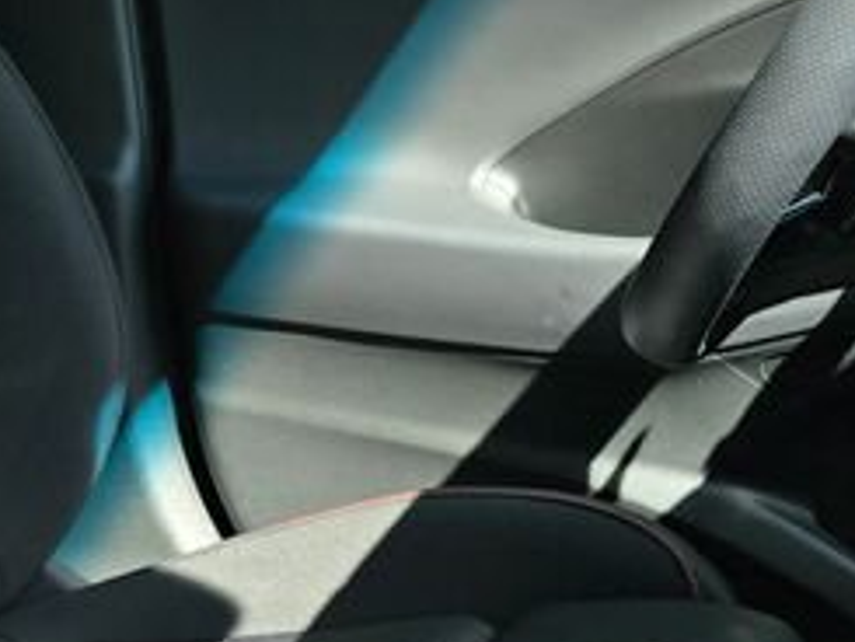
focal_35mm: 96
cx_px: -530
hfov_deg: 17.7
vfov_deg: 15.2
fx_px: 2372
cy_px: 583
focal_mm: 6.3
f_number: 1.7
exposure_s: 1/180
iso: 20
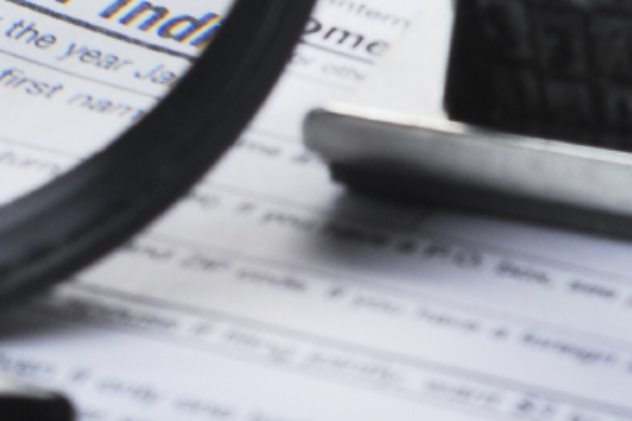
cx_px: -443
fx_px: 10909
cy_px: -110
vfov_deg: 2.2
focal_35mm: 621
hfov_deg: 3.3
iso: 100
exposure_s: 1/100
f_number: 9
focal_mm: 85
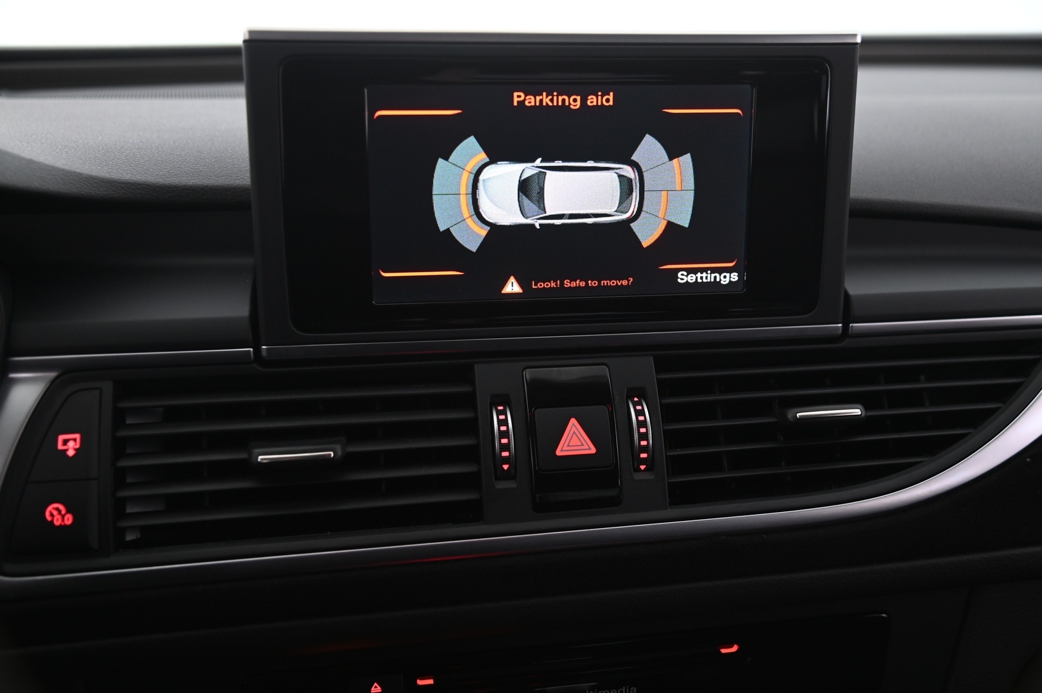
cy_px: 346
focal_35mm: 38
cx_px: 521
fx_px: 1099
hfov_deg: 50.7
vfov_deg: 35.0
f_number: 4
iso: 2000
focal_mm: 38
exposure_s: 1/25
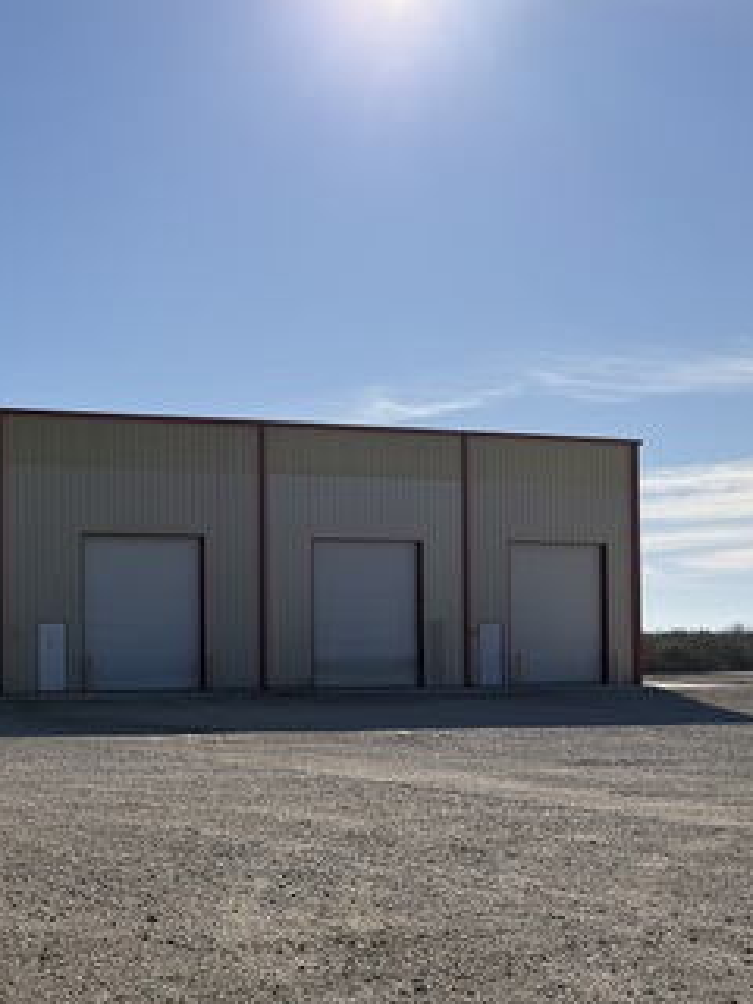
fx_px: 1392
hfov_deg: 27.0
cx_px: -138
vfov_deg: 39.4
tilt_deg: +0.2
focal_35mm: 48
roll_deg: +0.2
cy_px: 624
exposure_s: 1/10309
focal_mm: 6.76
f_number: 1.78
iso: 80
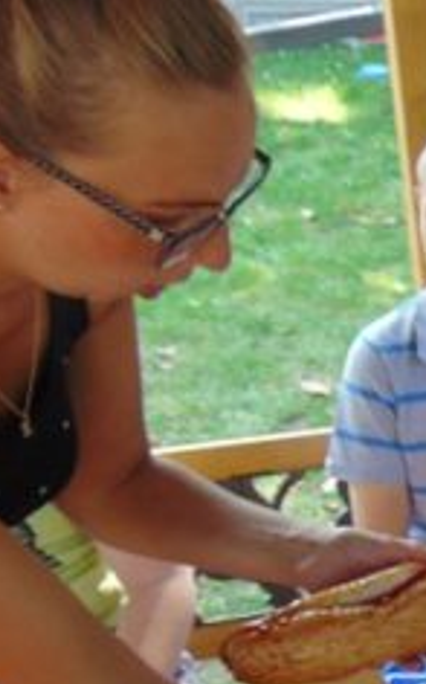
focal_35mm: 72
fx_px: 1341
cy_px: 554
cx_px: 811
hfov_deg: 15.1
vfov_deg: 28.0
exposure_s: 1/50
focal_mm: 4.5
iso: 80
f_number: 3
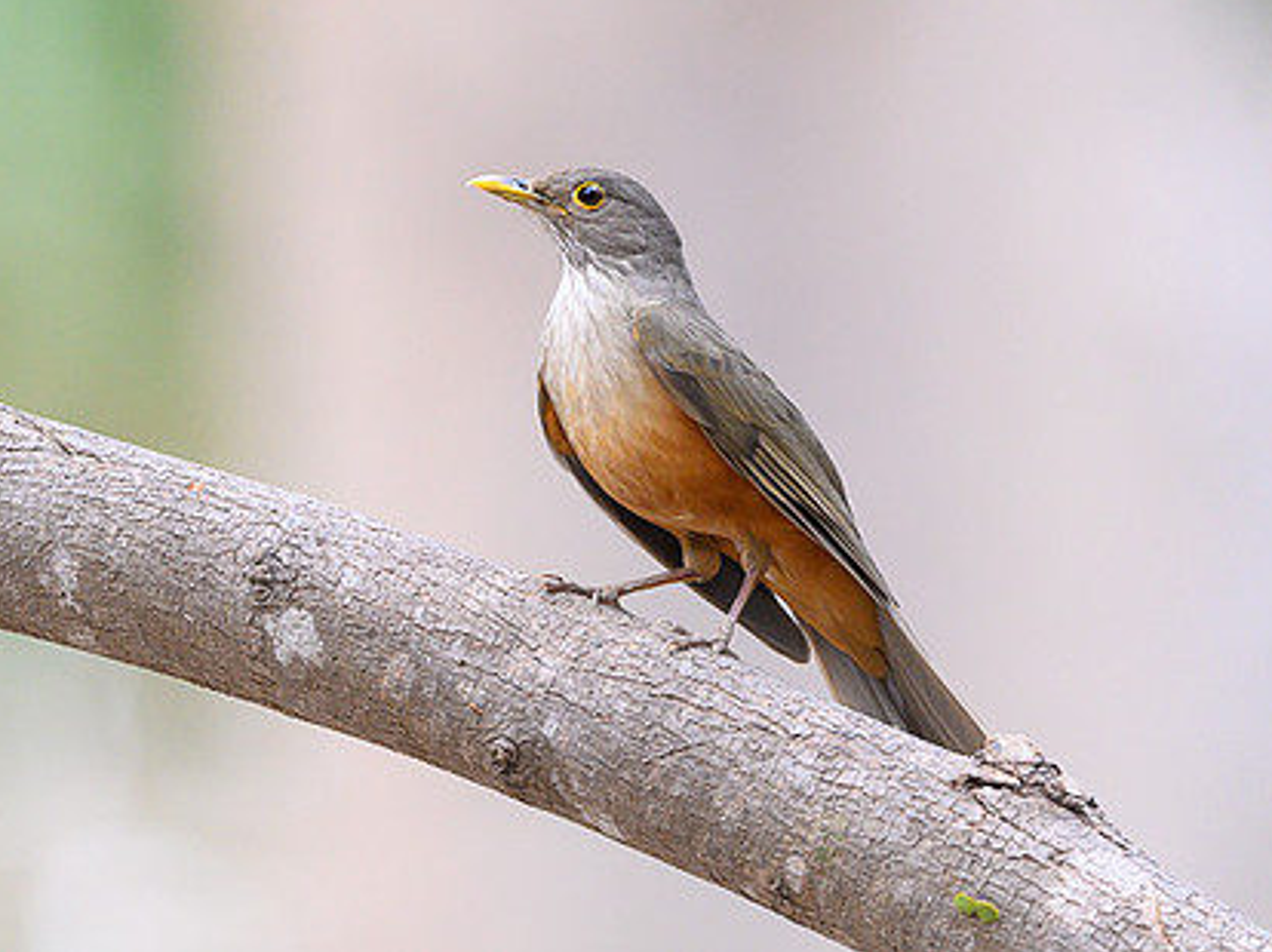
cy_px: 272
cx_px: 603
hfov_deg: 2.2
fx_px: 32722
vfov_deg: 1.7
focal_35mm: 891
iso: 3200
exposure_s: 1/200
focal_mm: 500
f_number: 4
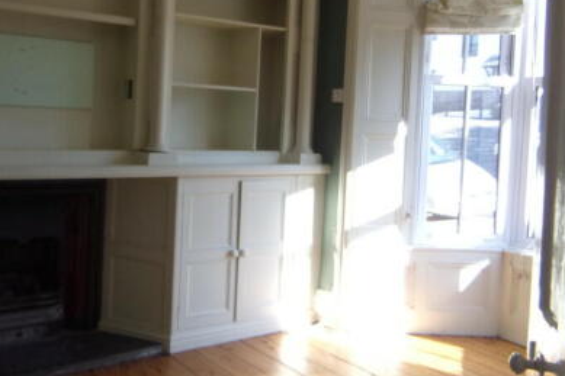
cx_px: 213
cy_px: 136
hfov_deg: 49.1
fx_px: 612
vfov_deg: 34.0
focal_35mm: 39
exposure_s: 1/120
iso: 80
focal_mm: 4.5
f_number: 3.5
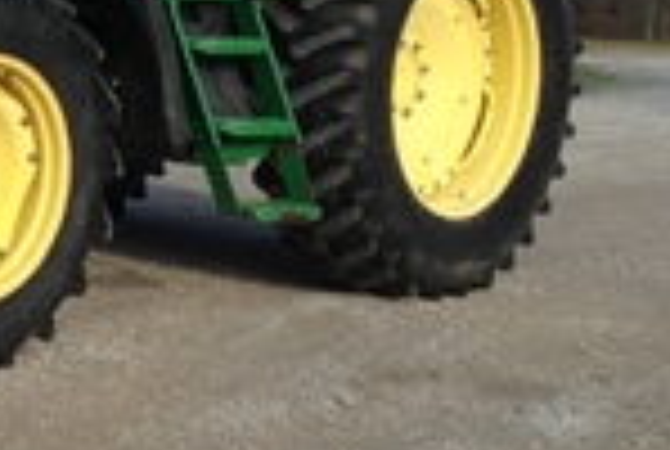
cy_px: 22
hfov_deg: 15.4
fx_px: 2331
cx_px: -247
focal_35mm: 125
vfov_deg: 10.9
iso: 50
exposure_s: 1/1063
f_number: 2.4
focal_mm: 4.13
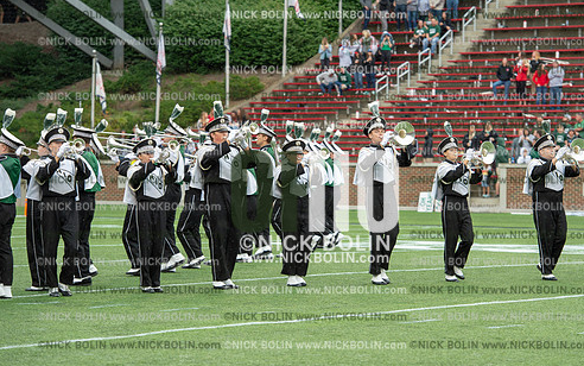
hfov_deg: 12.9
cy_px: 207
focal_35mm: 162
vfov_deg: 8.1
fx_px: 2580
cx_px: 315
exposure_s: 1/500
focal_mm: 135
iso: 400
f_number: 4
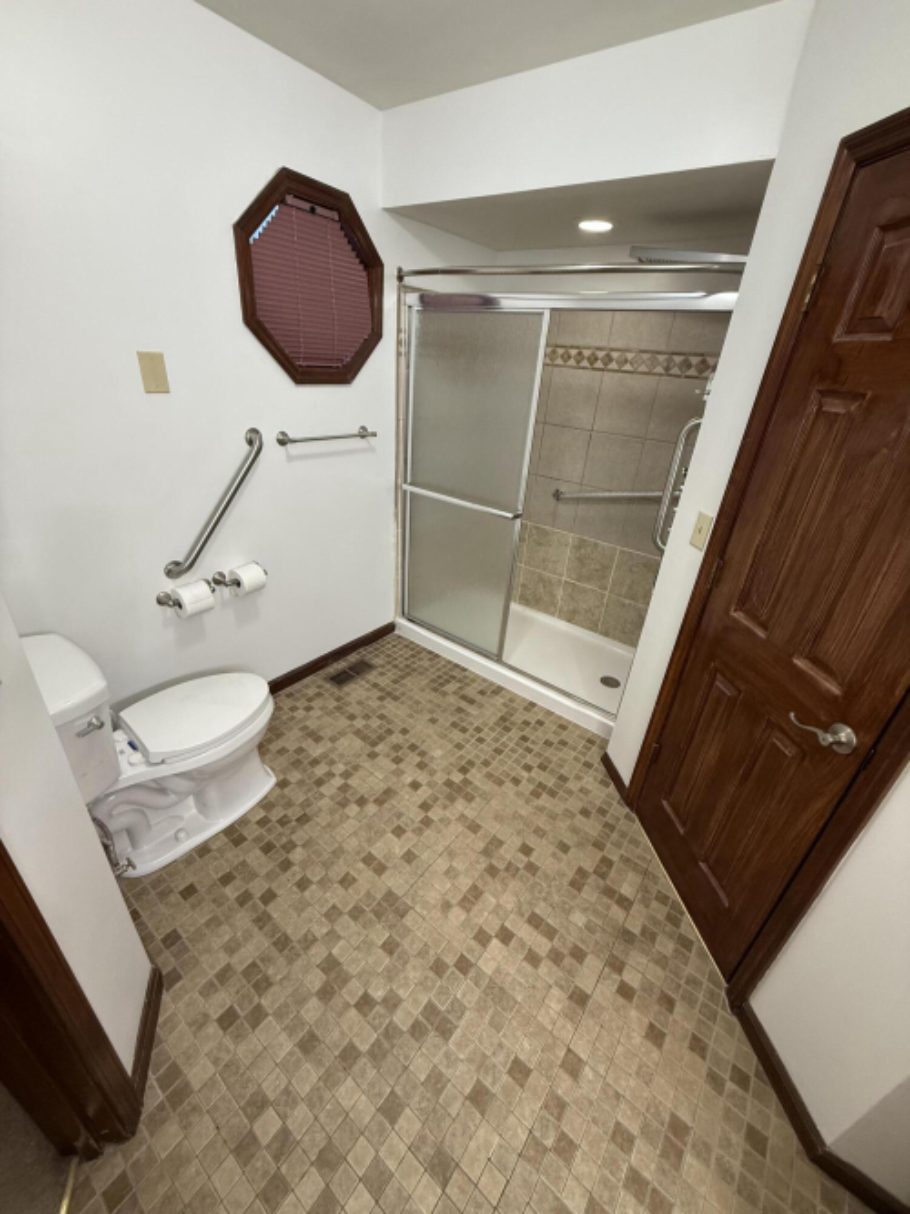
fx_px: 491
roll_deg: -4.6
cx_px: 455
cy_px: 607
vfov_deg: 102.1
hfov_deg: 85.7
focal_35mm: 14
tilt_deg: -26.6
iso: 250
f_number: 2.2
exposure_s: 1/60
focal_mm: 2.22
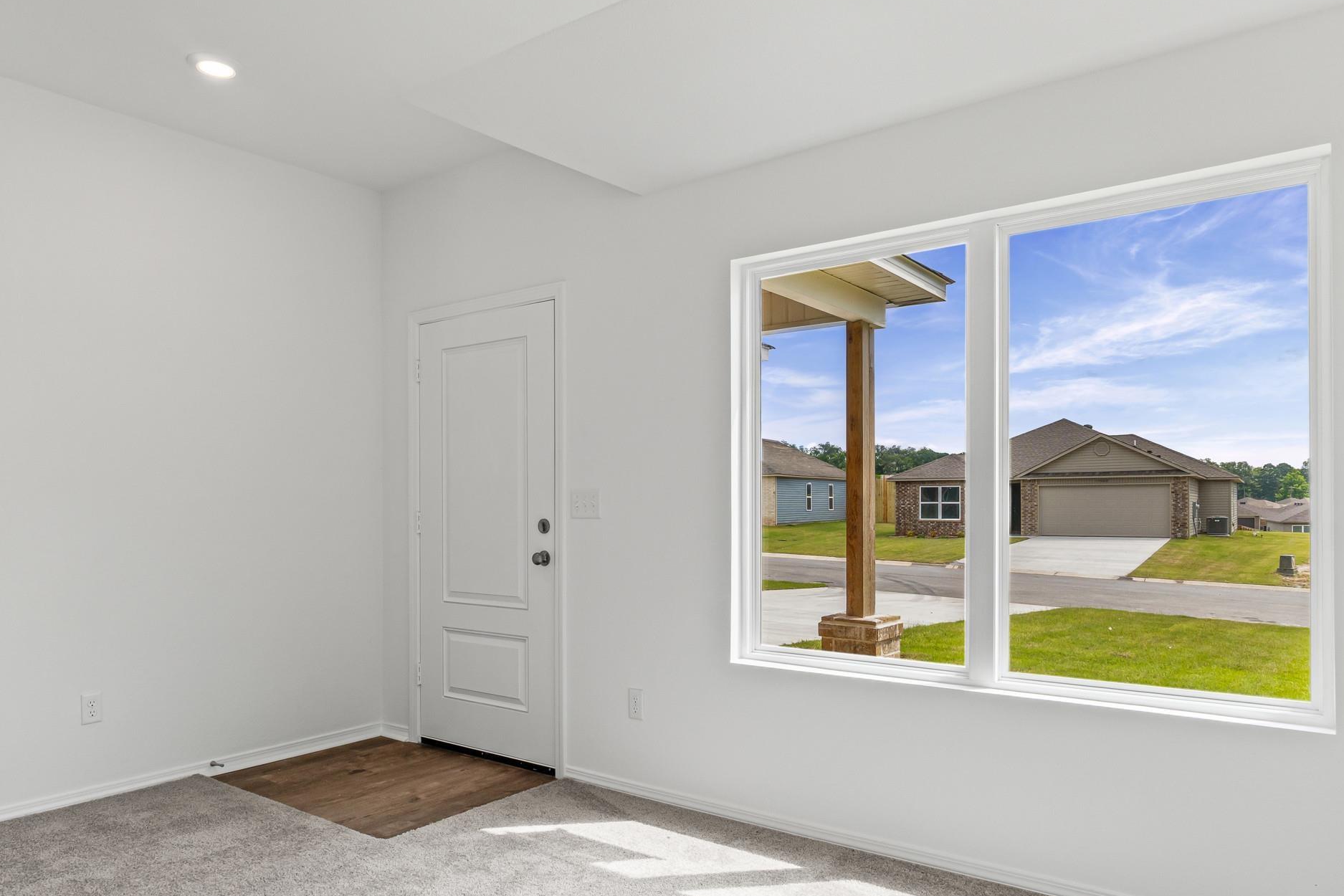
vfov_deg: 53.0
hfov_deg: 73.7
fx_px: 896
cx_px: 667
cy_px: 506
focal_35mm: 24
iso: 250
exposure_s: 1/25
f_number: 9
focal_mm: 12
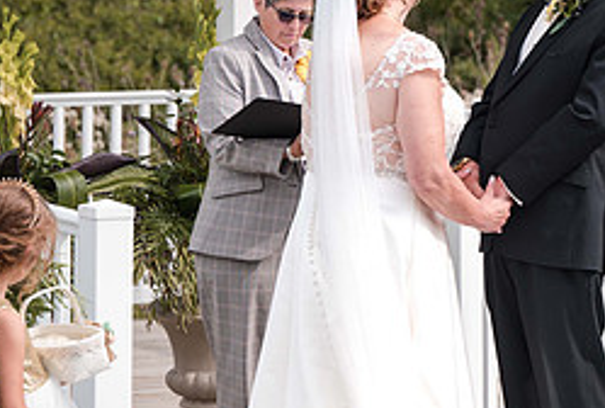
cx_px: 589
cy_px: -15
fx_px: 3407
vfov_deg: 6.8
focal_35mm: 202
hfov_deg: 10.1
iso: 50
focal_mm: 70
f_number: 3.5
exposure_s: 1/500
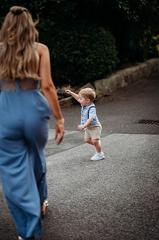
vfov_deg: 23.9
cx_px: 80
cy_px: 120
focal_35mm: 85
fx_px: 564
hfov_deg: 16.0
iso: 100
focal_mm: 85
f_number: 2
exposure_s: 1/250
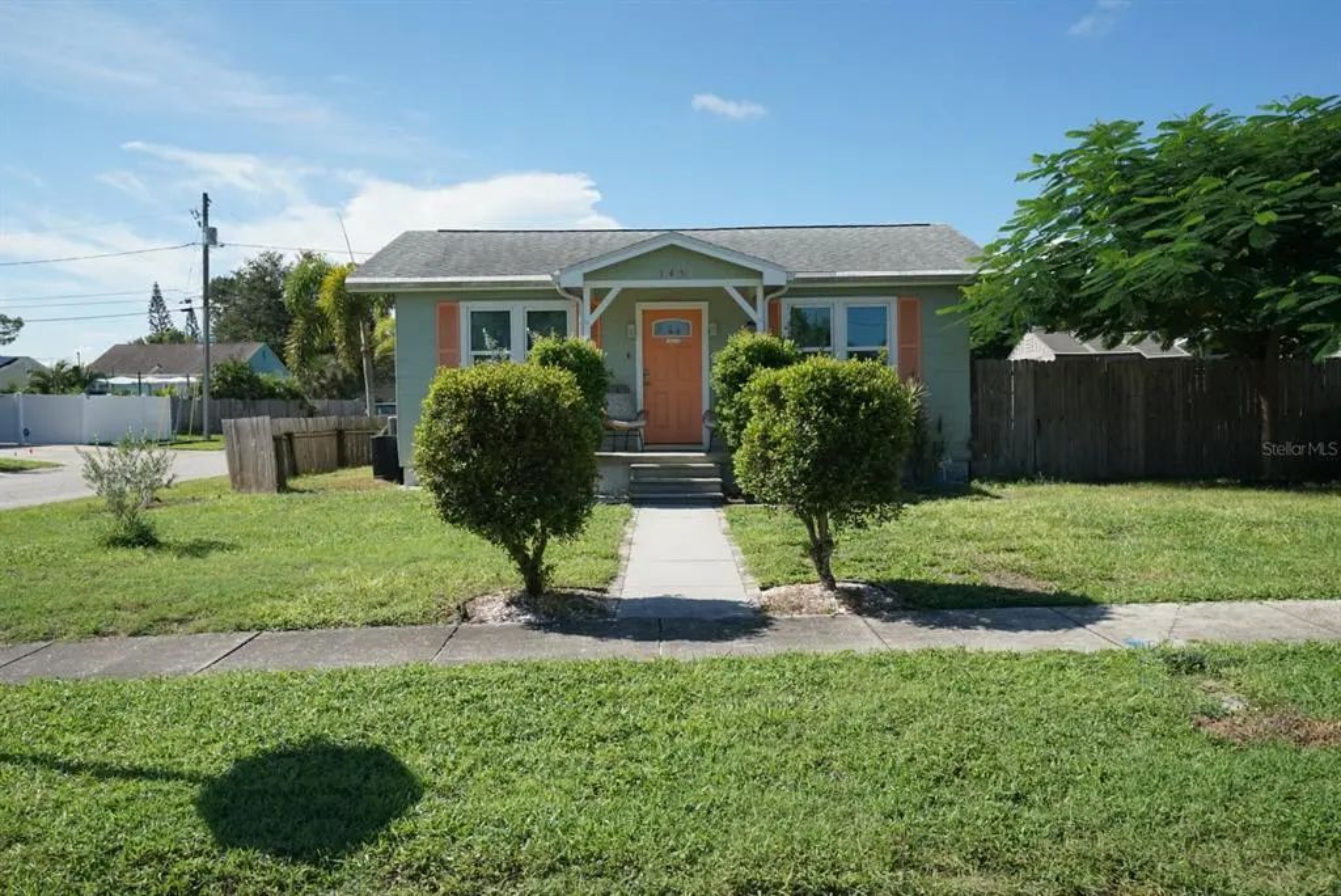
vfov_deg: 42.4
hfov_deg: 60.3
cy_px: 448
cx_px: 670
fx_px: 1155
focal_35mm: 31
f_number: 7.1
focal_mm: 31
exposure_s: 1/5000
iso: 1600
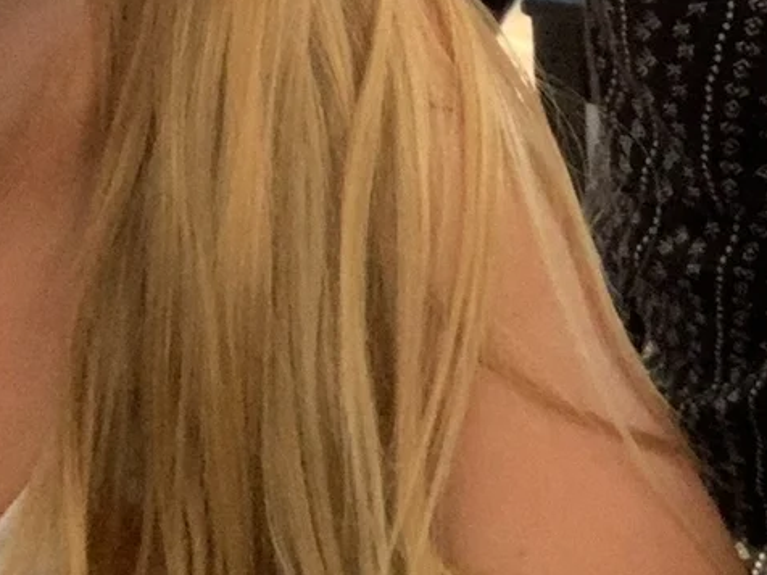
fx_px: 2681
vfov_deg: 12.0
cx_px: 720
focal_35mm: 121
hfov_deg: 16.0
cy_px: -114
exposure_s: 1/46
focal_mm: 2.87
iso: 320
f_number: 2.2
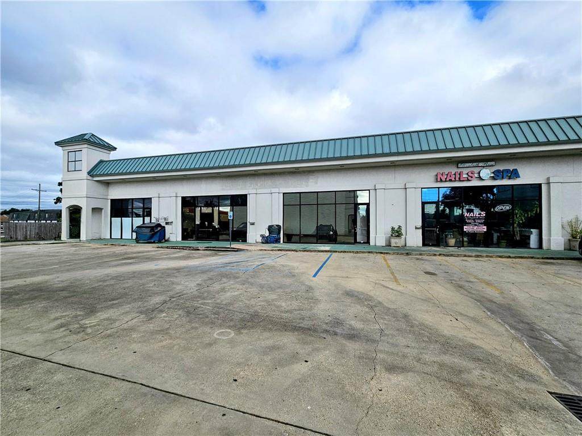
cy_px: 218
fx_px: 218
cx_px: 291
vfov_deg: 89.9
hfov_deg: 106.2
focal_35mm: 13
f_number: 2.2
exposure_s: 1/2497
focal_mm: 2.2
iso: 50
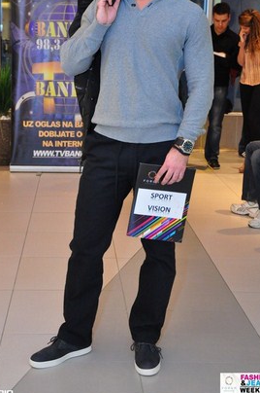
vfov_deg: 29.7
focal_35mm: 68
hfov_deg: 20.0
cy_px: 146
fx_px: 735
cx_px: 108
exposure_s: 1/60
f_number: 4.5
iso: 1600
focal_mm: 35
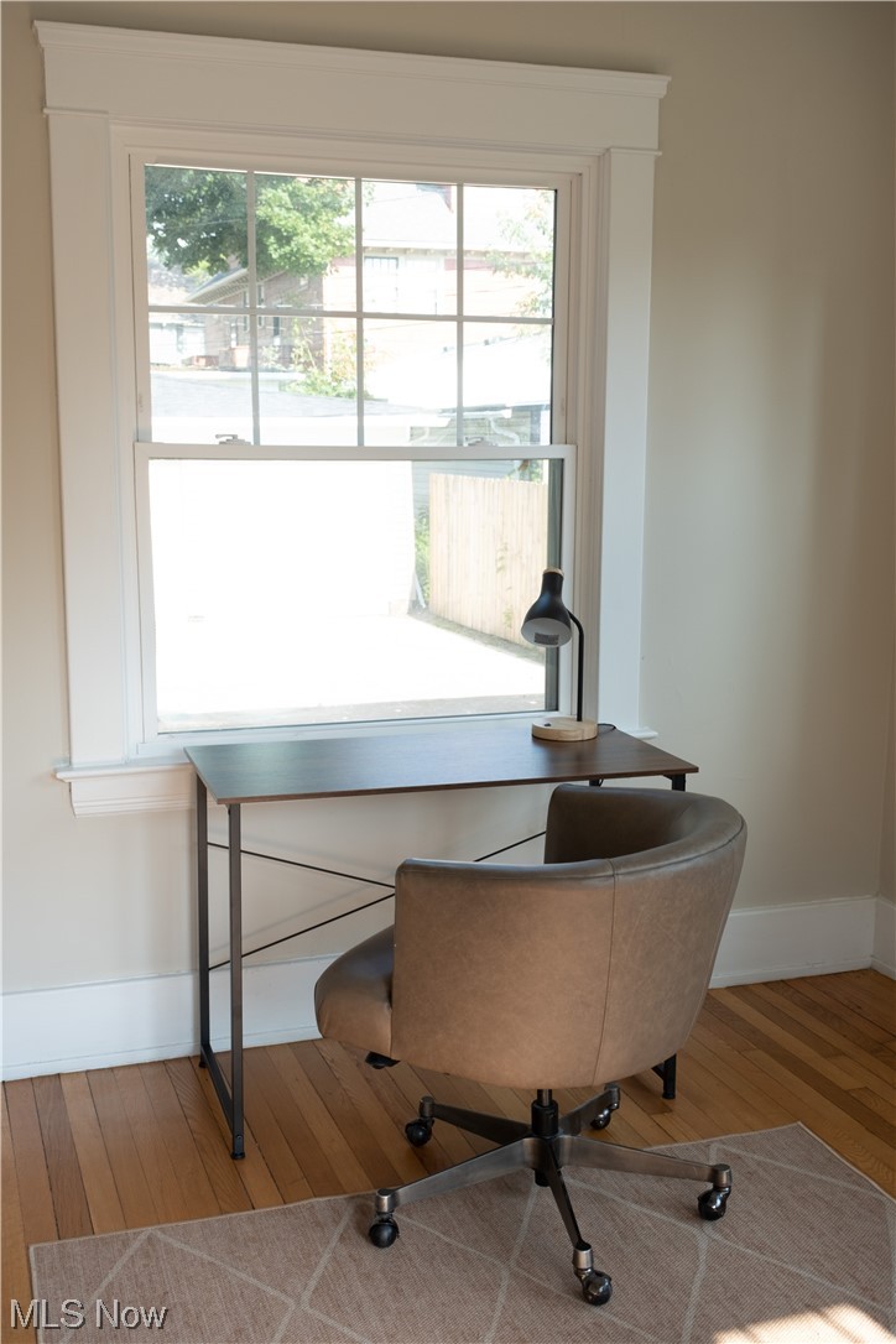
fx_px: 1381
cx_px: 448
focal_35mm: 37
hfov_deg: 35.9
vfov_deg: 51.9
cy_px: 672
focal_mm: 24.7
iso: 250
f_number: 5.6
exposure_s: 1/60
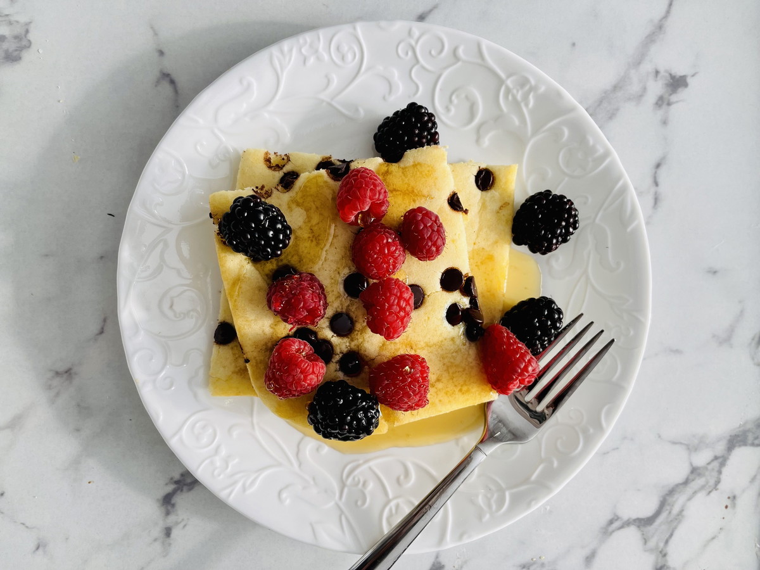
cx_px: 380
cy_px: 285
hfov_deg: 69.4
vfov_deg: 54.9
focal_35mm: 25
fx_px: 549
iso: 80
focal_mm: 5.1
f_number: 1.6
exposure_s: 1/121
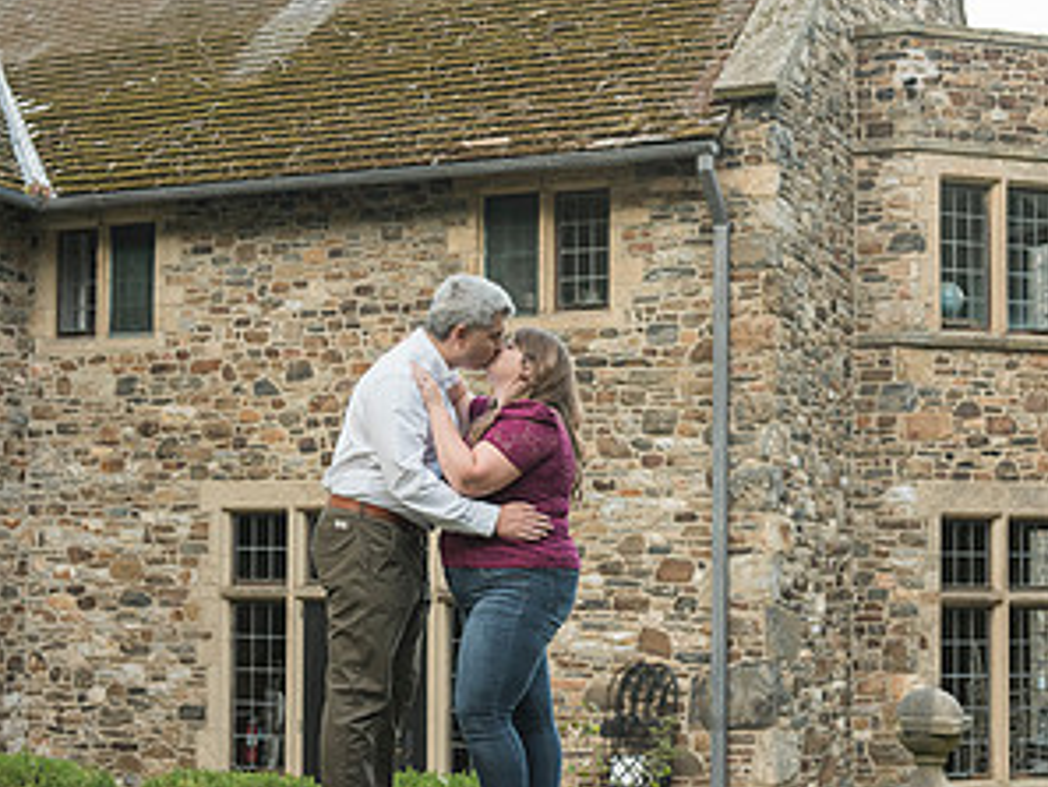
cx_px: 522
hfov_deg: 27.8
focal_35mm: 70
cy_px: 483
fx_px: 2120
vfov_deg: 21.0
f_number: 4
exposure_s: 1/320
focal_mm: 48
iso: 1600
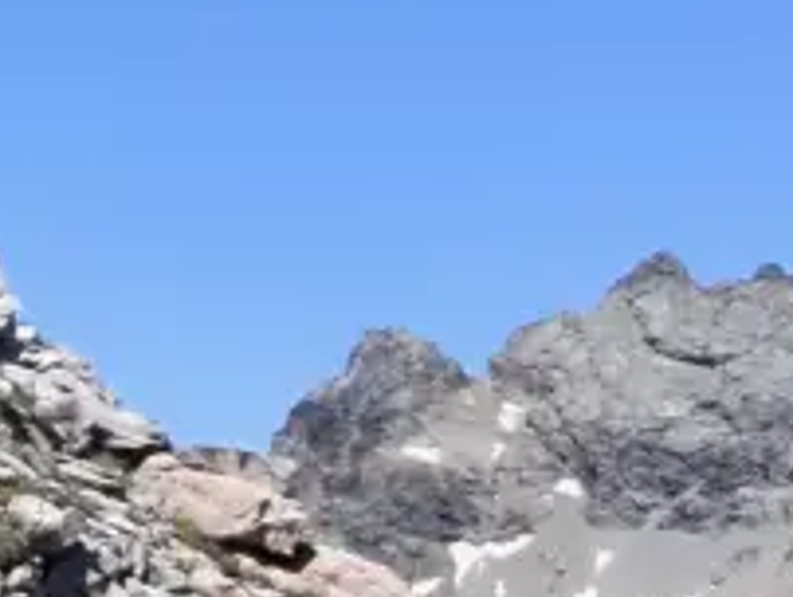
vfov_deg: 6.8
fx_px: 4771
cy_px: -727
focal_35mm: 208
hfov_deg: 7.9
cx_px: -1796
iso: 400
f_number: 5.6
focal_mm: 10
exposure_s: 1/2000
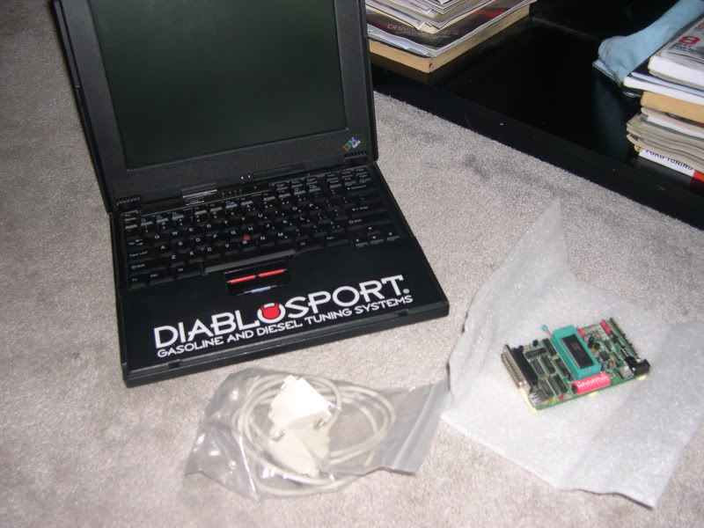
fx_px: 773
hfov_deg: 49.0
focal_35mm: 38
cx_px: 352
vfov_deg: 37.7
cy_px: 264
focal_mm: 8
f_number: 2.8
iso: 100
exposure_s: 1/60
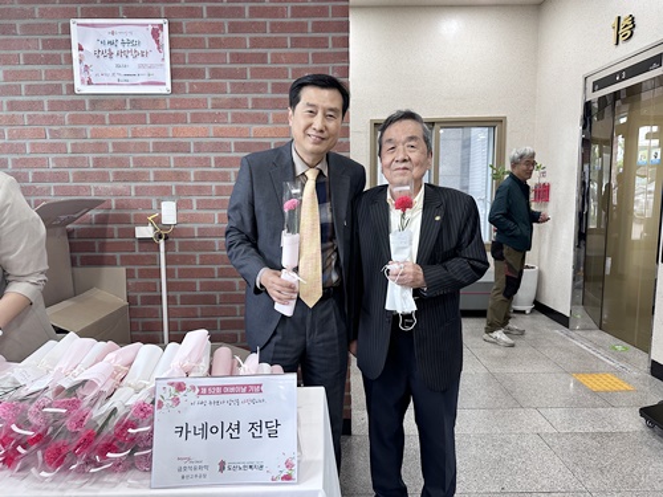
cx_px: 332
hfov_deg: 71.6
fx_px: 460
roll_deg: +0.1
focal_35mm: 24
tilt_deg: -7.1
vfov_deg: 56.8
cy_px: 248
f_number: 1.78
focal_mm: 6.86
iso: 200
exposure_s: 1/120
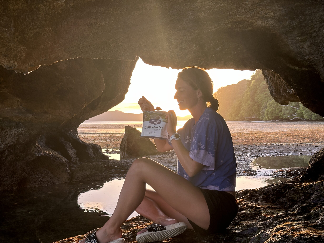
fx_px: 449
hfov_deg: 39.7
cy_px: 122
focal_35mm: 48
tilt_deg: +0.8
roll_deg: +0.6
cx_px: 162
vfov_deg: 30.3
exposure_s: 1/295
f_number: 1.78
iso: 64
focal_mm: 6.86
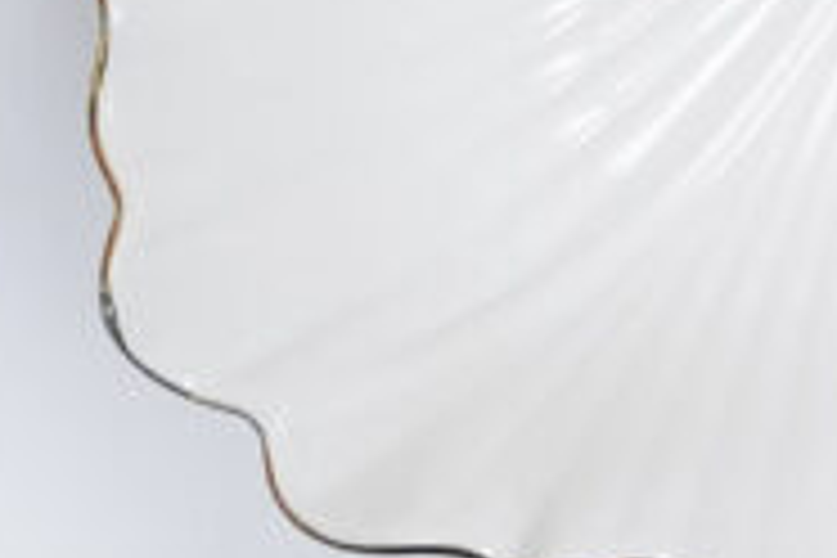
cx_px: 1112
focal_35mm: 181
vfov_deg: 7.4
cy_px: -349
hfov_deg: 11.1
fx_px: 4208
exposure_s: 1/125
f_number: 10
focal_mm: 32
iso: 3200
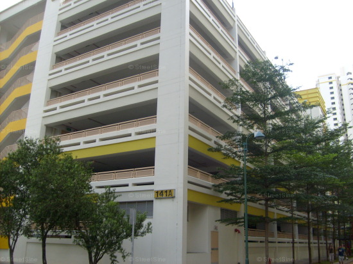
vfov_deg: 40.7
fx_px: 357
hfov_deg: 52.6
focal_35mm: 35
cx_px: 176
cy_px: 132
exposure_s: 1/60
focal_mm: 5.8
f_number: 7.1
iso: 80
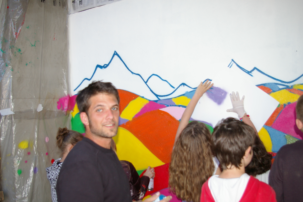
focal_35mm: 36
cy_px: 101
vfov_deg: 36.8
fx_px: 303
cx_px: 152
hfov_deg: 53.2
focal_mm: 24
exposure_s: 1/180
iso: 400
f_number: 4.5
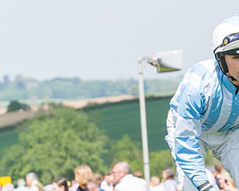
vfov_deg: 4.1
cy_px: 182
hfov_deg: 5.1
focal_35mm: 380
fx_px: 2686
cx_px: 261
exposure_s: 1/1000
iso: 200
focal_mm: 77
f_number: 5
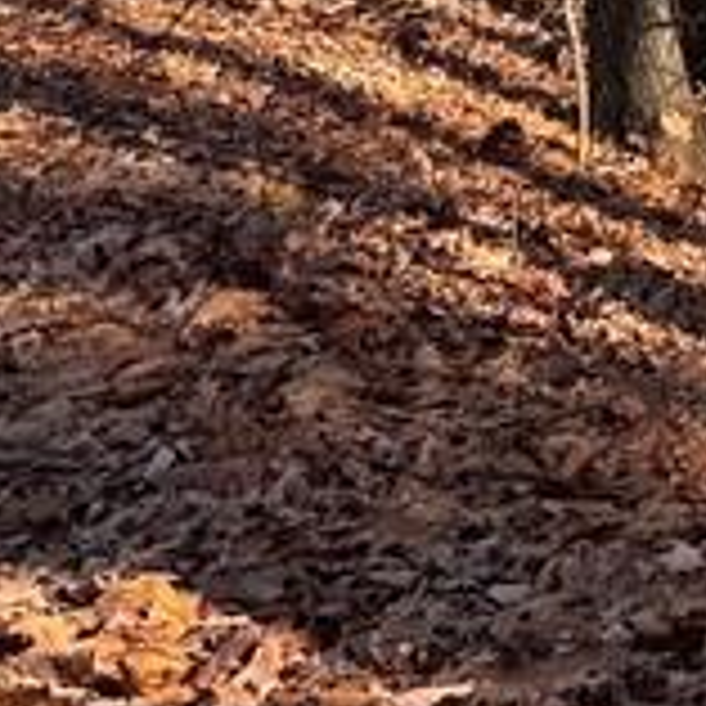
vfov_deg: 12.0
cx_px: 2010
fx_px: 3184
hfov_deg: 10.0
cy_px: -391
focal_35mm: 138
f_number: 1.78
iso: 80
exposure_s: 1/1059
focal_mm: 6.76
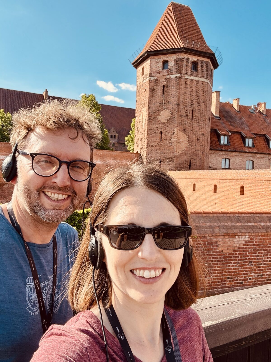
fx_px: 313
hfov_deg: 46.8
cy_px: 181
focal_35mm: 30
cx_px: 136
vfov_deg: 60.0
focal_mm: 2.69
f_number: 1.9
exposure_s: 1/311
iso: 25
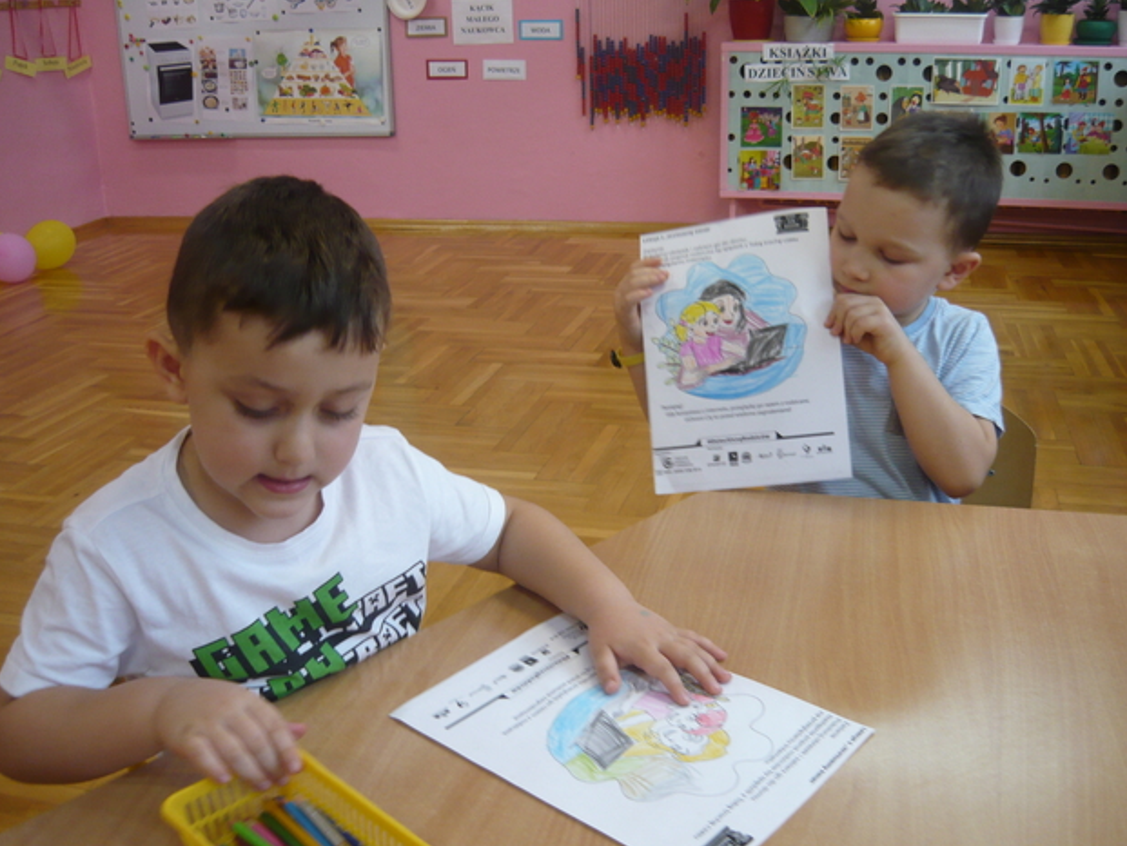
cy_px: 430
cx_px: 575
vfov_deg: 41.8
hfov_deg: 53.9
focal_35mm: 34
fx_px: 1107
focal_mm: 5.5
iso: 160
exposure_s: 1/30
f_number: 2.8
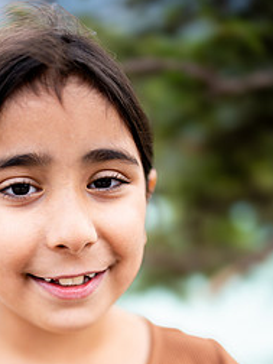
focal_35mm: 60
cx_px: 61
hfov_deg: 24.1
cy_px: 318
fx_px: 631
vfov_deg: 30.9
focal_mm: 35
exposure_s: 1/3200
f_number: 1.2
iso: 200
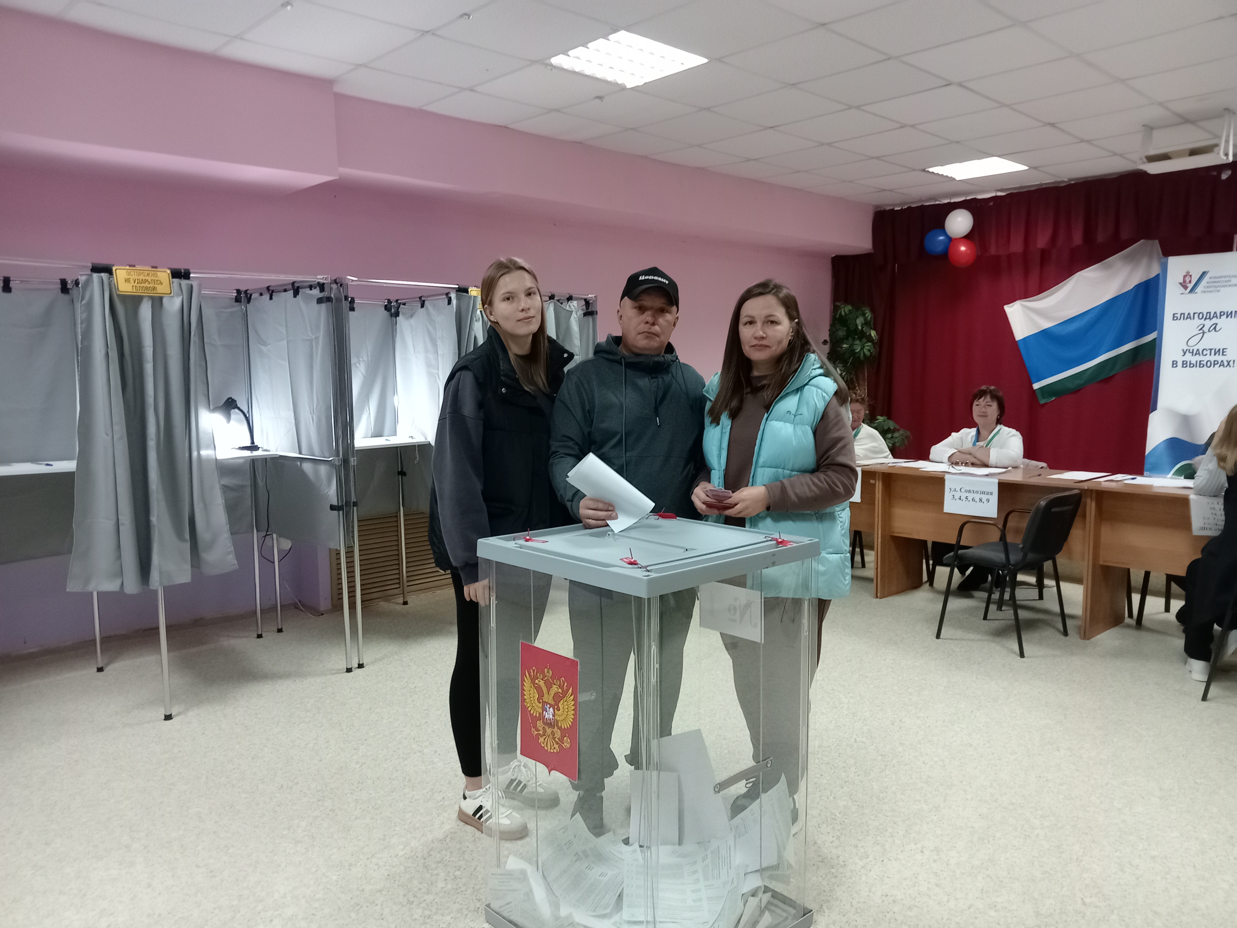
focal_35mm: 25
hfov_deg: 69.4
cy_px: 464
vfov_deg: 54.9
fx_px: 893
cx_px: 618
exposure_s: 1/25
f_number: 1.8
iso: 790
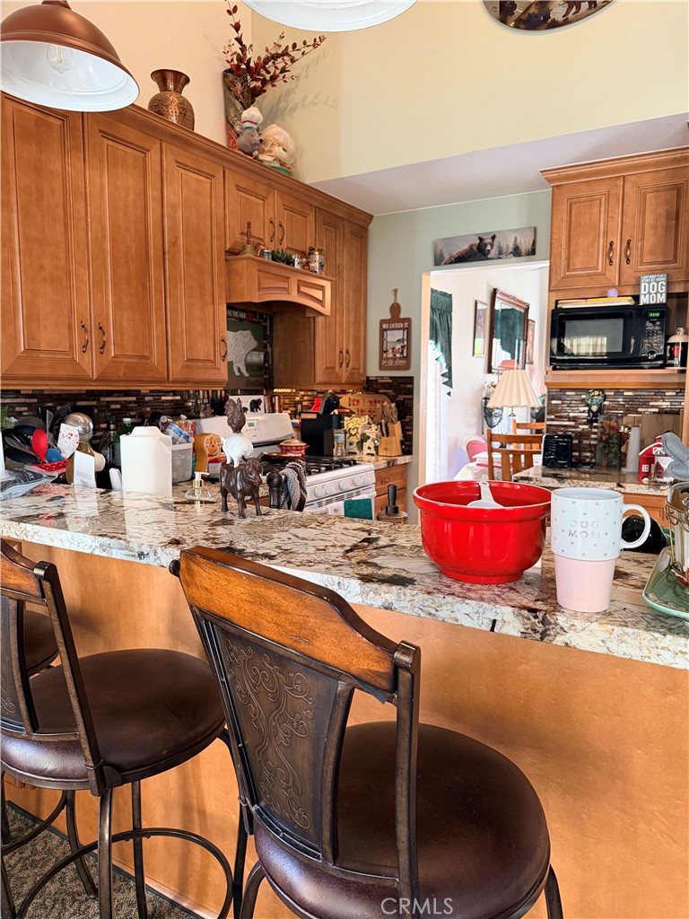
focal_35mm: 24
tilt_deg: -6.0
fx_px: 637
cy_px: 460
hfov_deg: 56.8
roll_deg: +0.5
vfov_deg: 71.6
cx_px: 344
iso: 400
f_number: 1.78
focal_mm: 6.76
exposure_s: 1/60
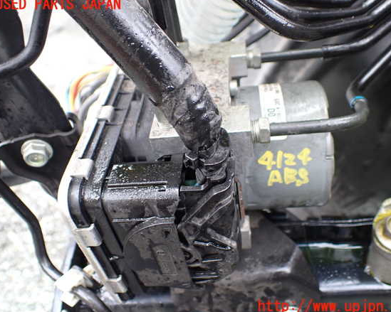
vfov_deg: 45.8
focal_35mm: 32
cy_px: 156
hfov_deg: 55.6
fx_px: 370
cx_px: 205
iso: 320
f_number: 2.3
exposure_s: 1/125
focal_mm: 5.4
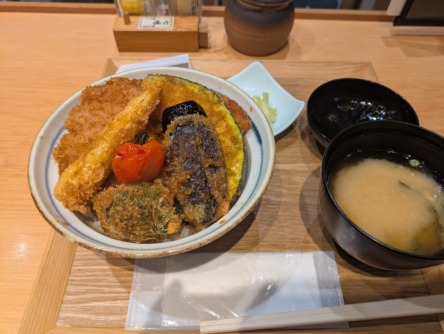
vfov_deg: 54.9
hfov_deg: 69.4
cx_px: 222
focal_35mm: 25
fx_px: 321
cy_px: 167
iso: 147
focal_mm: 5.43
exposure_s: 1/100
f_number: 1.89
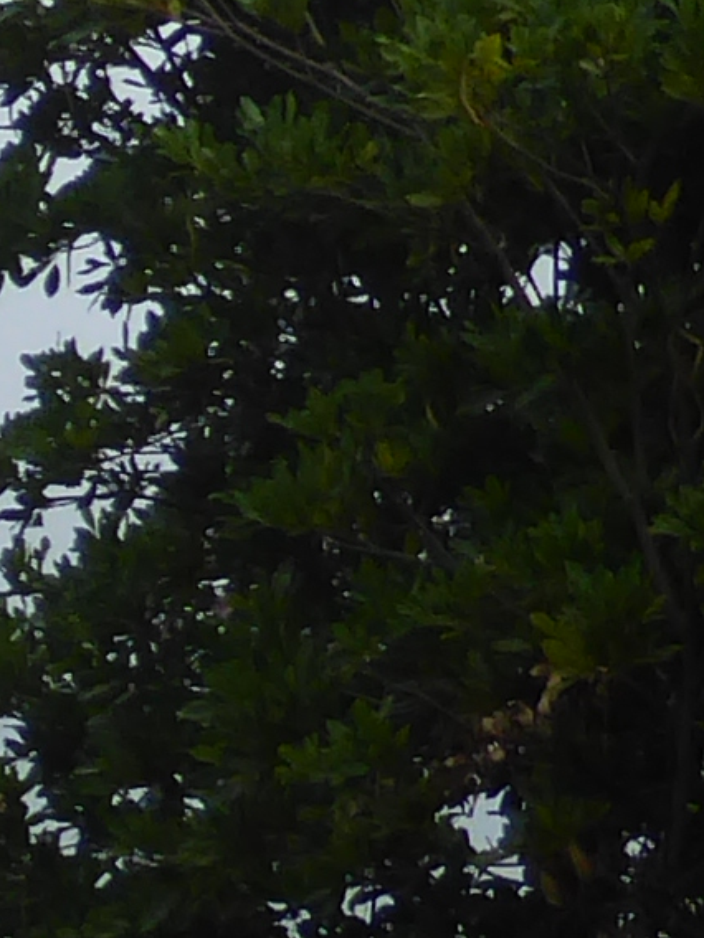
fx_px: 8786
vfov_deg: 6.1
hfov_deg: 4.4
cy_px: 454
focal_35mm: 324
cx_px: -1372
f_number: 3.9
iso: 80
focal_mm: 7.8
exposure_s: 1/320
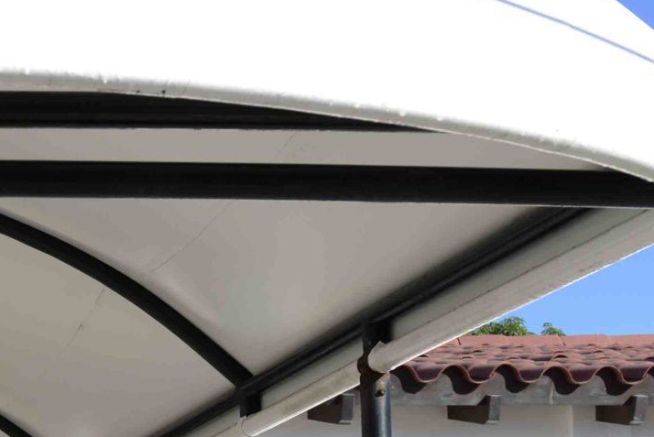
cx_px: -224
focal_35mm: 86
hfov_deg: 21.2
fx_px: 1563
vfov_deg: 14.9
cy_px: 639
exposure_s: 1/200
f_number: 6.3
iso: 50
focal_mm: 24
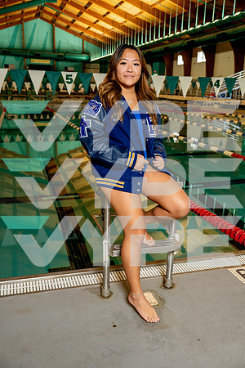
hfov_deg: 37.9
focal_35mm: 35
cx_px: 122
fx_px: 357
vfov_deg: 54.4
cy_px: 184
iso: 1600
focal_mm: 35
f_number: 4
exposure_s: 1/250
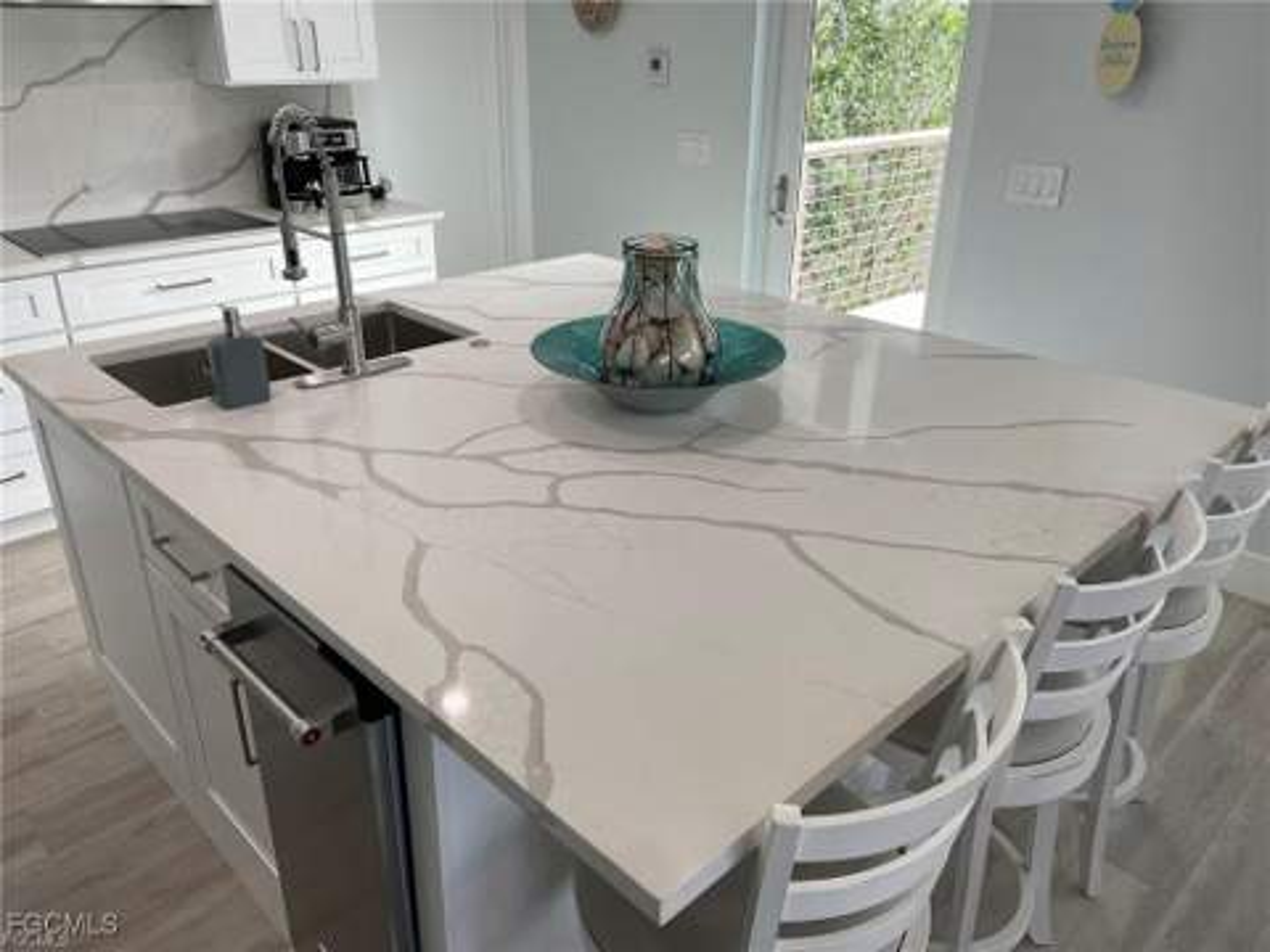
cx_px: 635
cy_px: 476
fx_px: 917
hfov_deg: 69.4
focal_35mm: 25
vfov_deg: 54.9
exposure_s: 1/120
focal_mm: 5.1
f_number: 1.6
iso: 50
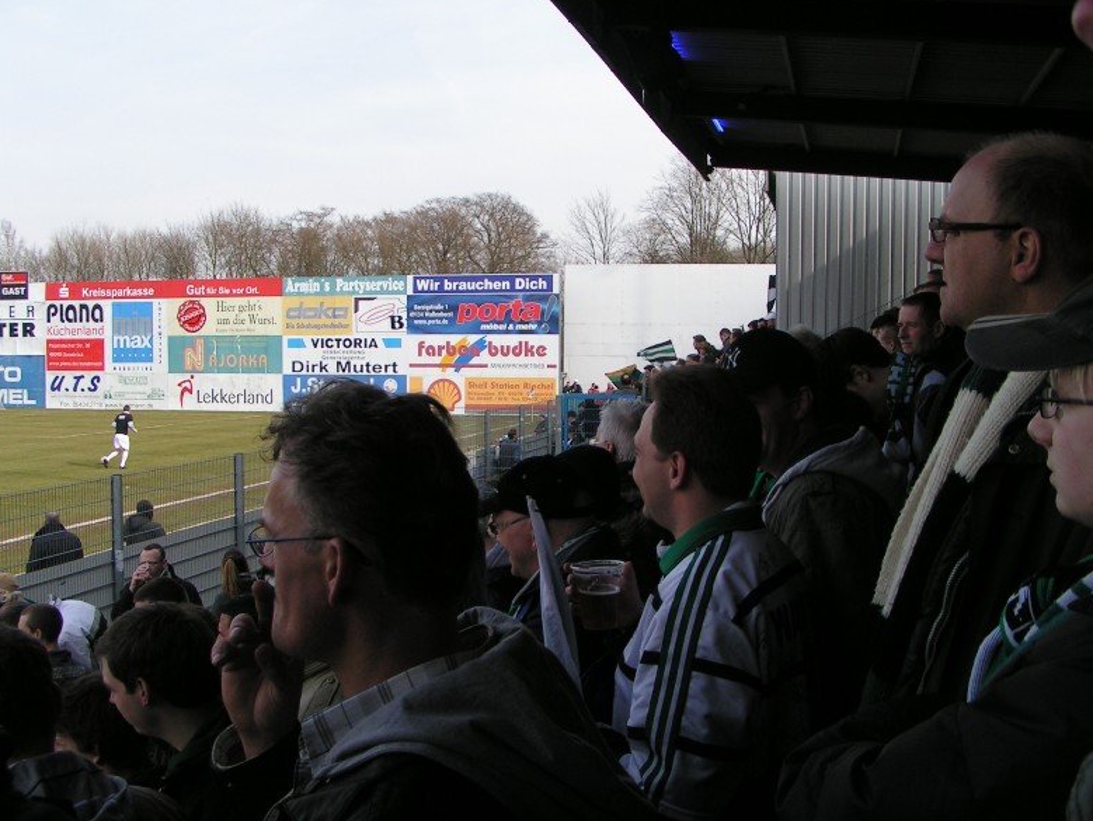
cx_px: 535
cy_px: 403
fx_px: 1232
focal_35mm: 39
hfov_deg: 47.8
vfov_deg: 36.8
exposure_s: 1/200
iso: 50
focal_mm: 5.8
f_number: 5.6
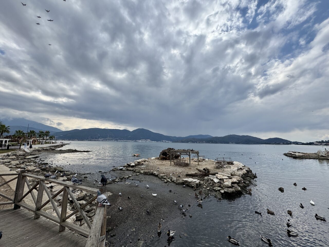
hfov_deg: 102.1
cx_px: 164
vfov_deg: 85.7
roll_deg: -1.9
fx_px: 133
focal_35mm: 14
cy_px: 124
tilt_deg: +7.6
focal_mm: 2.22
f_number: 2.2
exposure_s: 1/2083
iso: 50
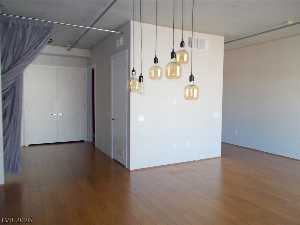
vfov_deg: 53.1
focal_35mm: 26
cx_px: 150
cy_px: 112
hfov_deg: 67.3
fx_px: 225
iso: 160
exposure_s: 1/25
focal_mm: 4.6
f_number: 3.2
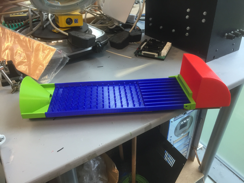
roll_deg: +0.2
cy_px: 92
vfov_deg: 48.2
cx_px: 122
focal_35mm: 29
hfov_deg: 61.7
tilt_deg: -35.7
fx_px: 204
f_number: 2.2
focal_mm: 4.15
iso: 40
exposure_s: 1/30
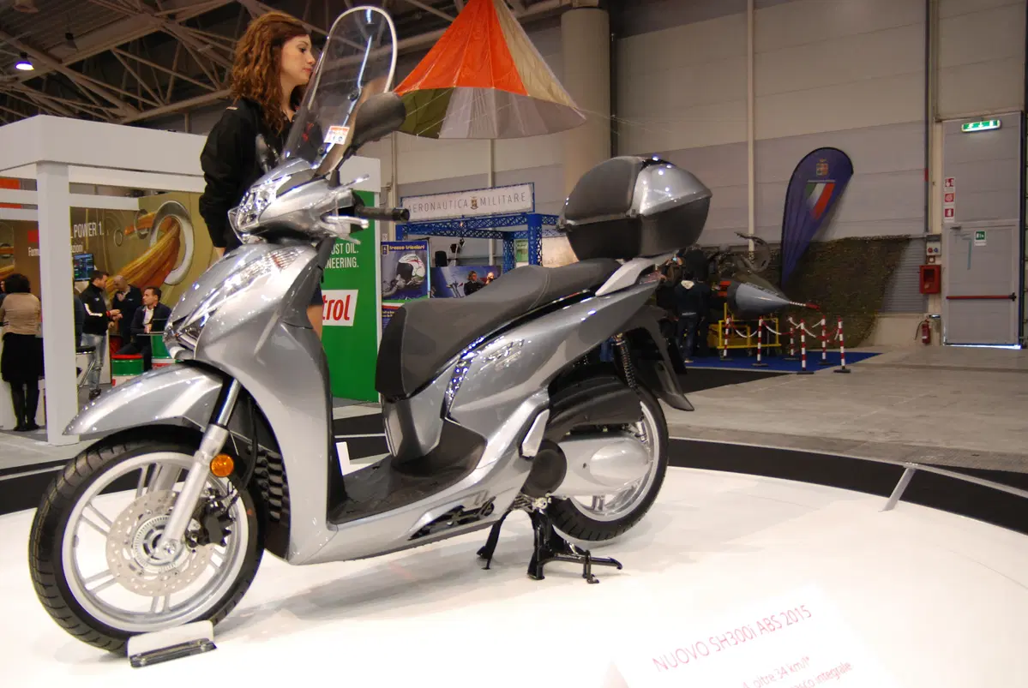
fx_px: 901
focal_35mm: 32
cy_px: 344
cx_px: 514
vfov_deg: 41.8
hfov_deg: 59.4
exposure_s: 1/160
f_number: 2.8
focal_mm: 21
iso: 800
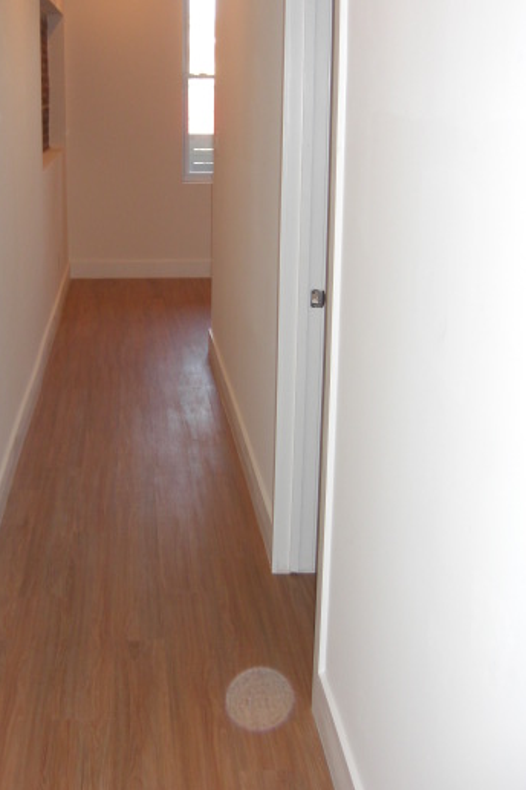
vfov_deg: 40.2
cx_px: 165
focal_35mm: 49
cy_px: 331
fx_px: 1074
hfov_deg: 27.3
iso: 200
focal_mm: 7.9
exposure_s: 1/60
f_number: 2.8
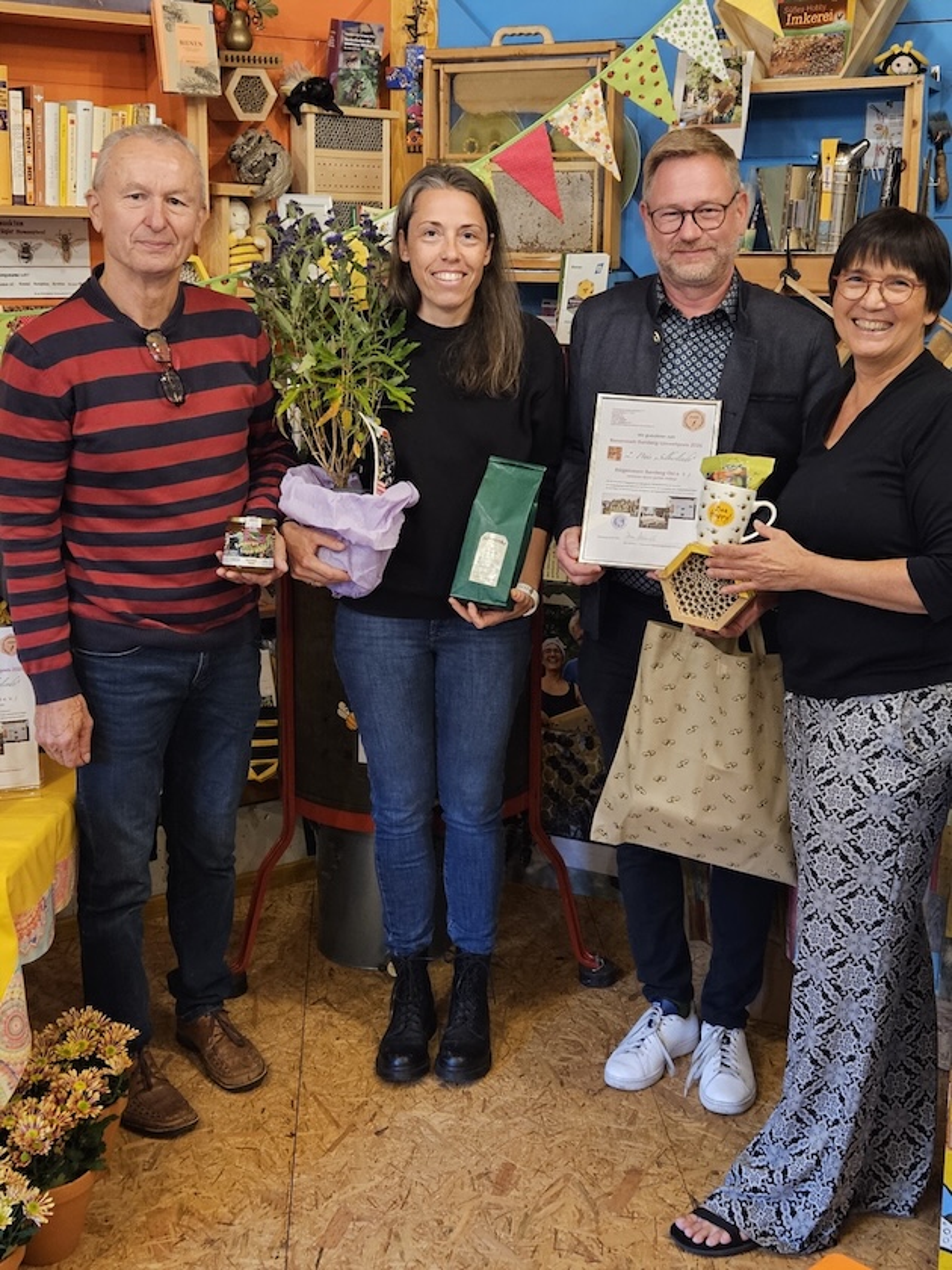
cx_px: 476
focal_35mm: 23
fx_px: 843
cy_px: 635
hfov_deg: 58.9
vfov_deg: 73.9
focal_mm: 5.4
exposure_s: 1/50
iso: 500
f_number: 1.8
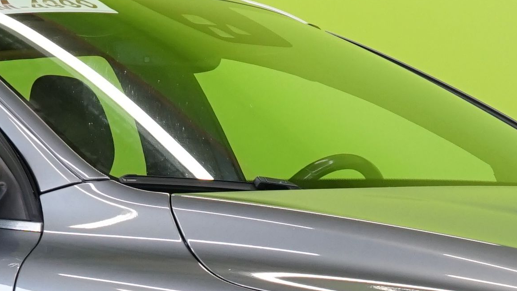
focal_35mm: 179
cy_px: 415
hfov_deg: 12.0
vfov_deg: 6.7
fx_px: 2454
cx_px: 220
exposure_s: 1/40
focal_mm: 33
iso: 640
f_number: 6.3
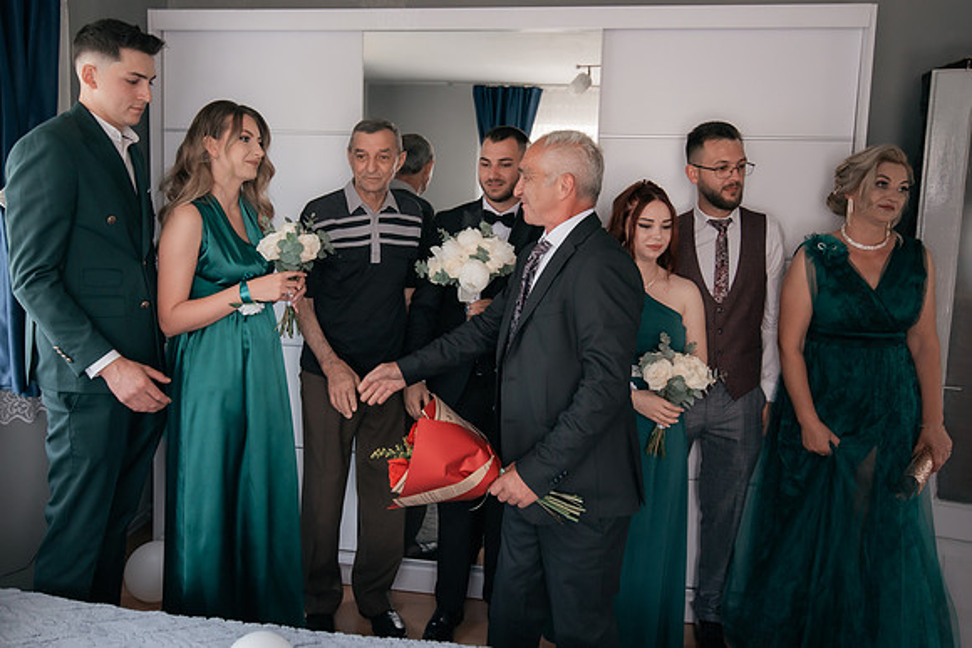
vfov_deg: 43.4
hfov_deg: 61.6
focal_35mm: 30
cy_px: 295
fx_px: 814
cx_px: 453
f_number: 2.8
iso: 1250
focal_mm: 24
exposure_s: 1/250
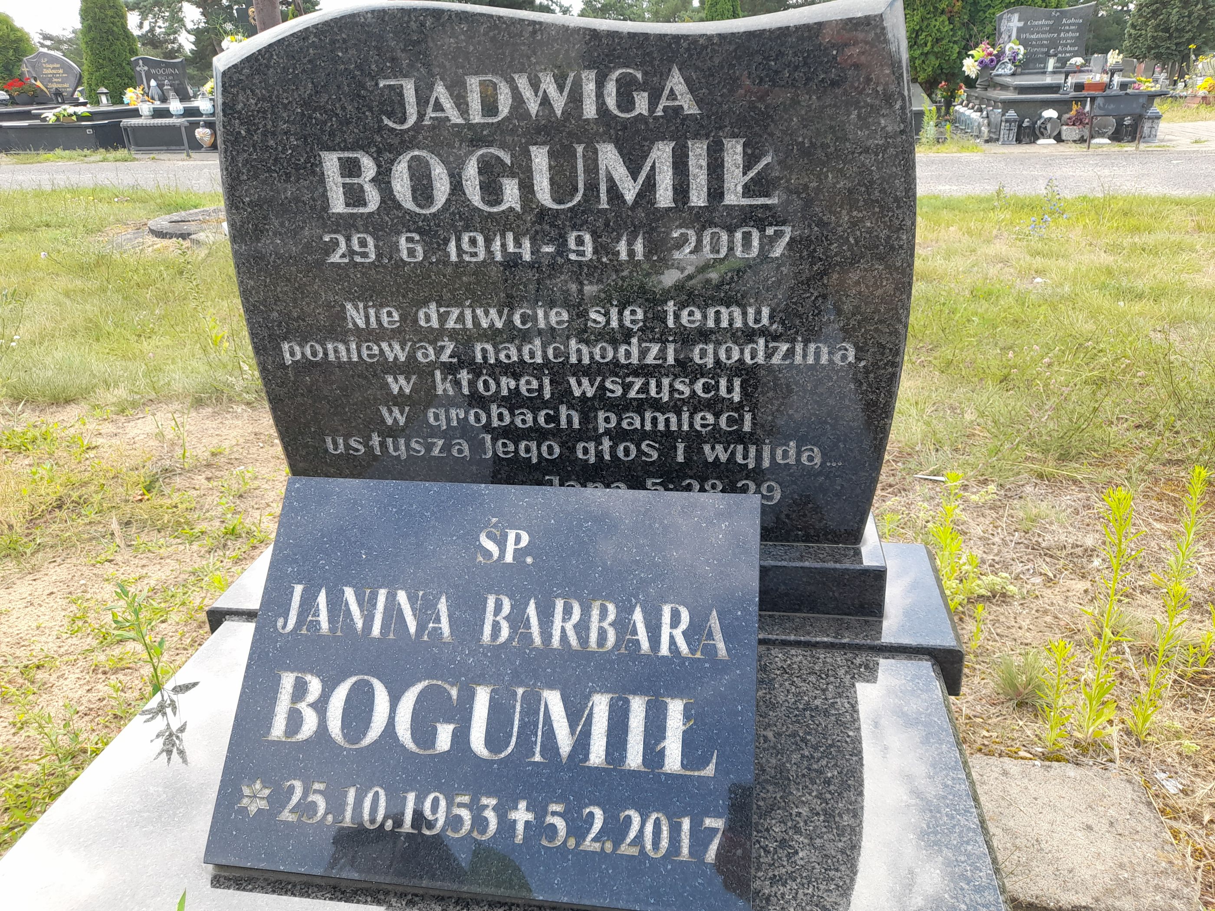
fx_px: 877
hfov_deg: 69.4
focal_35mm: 25
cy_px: 456
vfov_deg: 54.9
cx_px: 608
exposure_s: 1/113
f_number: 2
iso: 20
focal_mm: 4.6
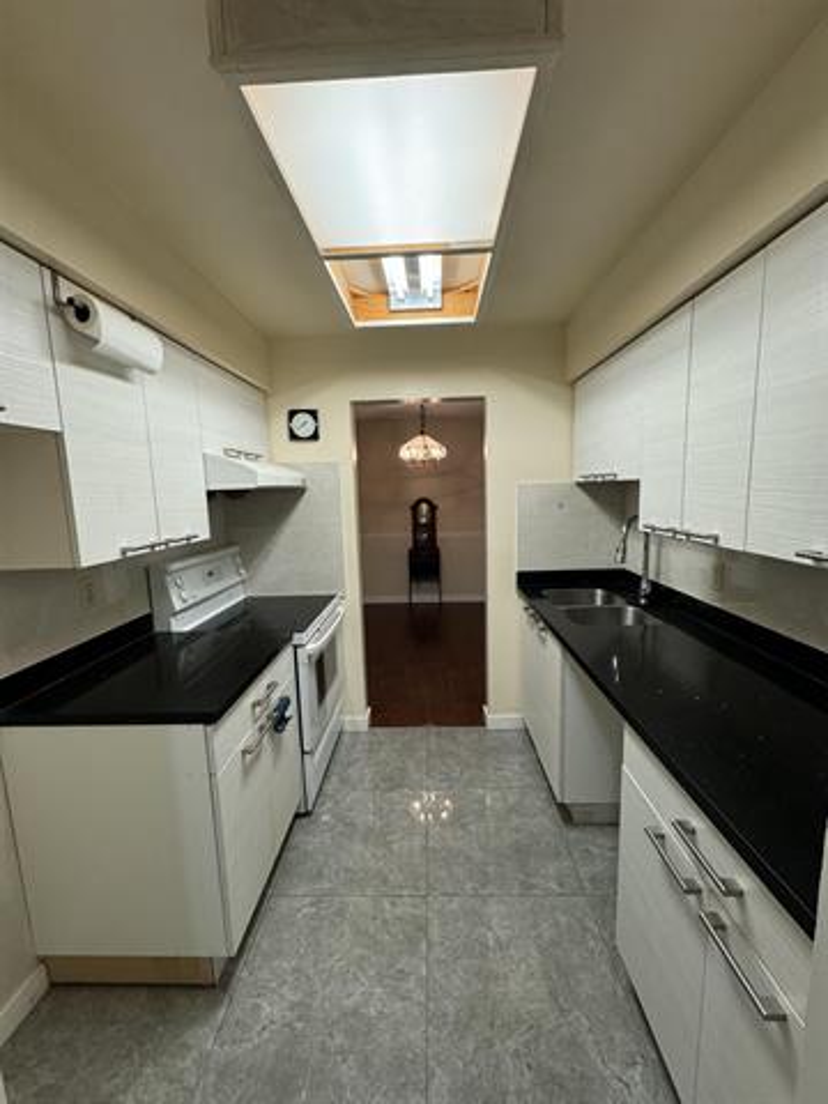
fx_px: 446
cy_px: 552
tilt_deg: -6.4
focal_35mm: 14
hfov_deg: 85.7
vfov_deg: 102.1
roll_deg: +1.8
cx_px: 414
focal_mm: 2.22
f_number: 2.2
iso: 320
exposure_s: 1/120
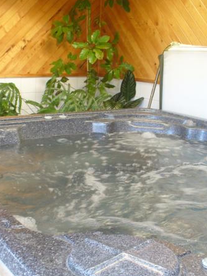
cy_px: 159
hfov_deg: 32.9
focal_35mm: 44
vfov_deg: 42.8
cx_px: 99
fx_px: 351
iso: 100
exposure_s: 1/10
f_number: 2.8
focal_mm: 6.1
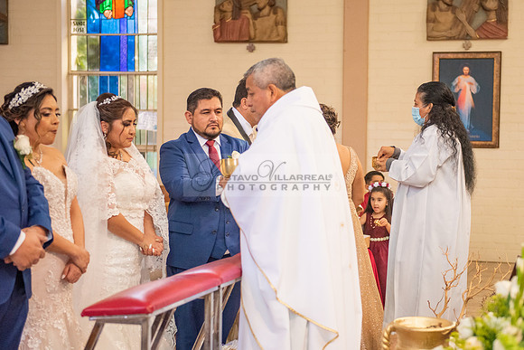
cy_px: 177
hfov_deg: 27.0
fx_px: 1089
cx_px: 315
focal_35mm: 75
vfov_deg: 18.2
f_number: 2.8
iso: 2000
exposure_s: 1/160
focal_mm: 60
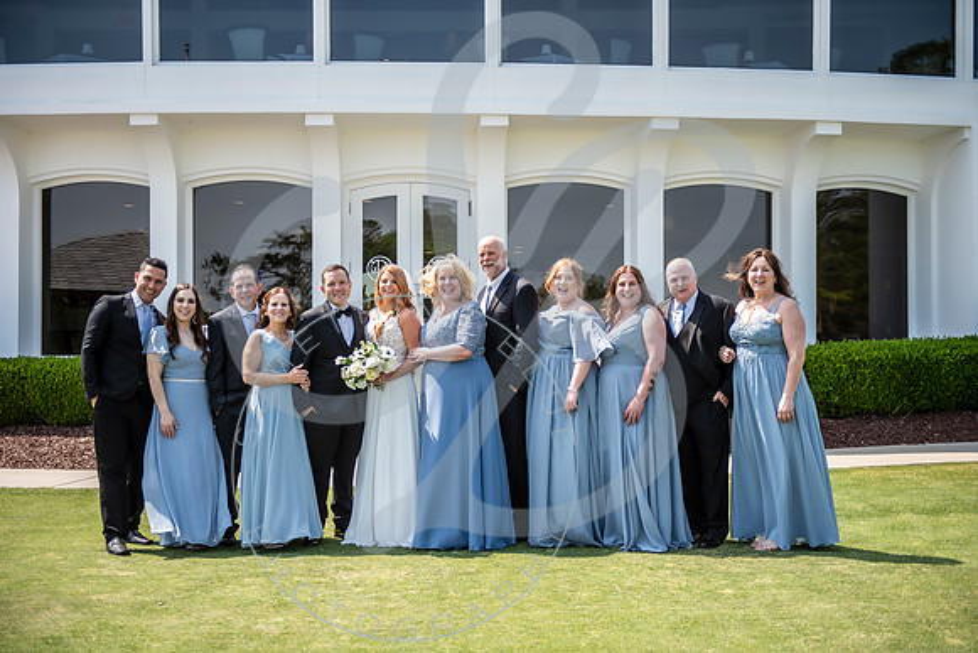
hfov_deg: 38.2
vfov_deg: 26.0
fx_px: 1413
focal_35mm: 52
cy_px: 326
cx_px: 489
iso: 100
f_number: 2.8
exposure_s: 1/800
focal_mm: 52
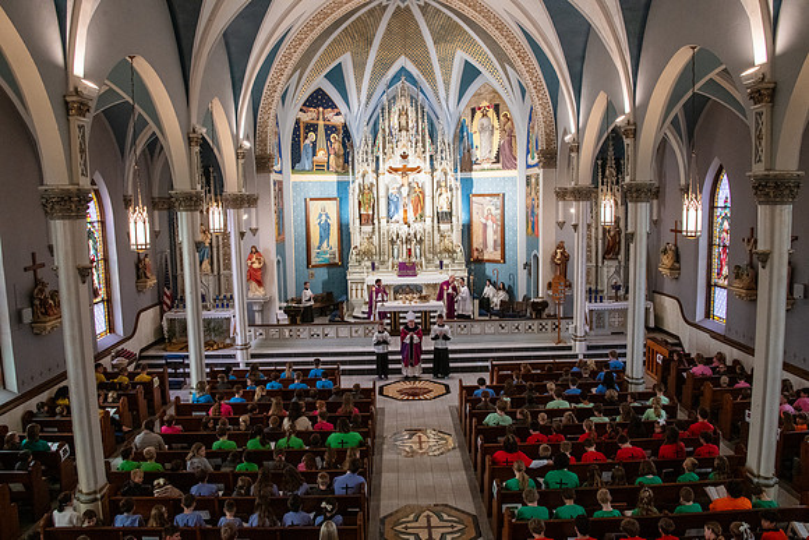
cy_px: 270
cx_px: 404
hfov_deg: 65.5
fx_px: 629
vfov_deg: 46.4
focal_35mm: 28
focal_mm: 28
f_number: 9
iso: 4000
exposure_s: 1/80
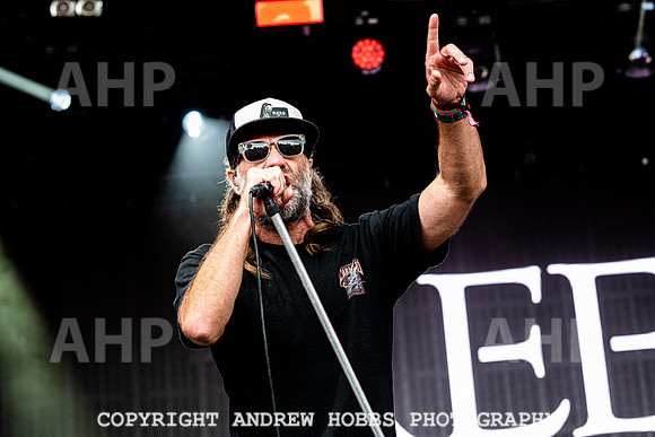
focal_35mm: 100
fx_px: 1820
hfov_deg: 20.4
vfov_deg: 13.7
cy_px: 218
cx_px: 328
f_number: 5.6
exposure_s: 1/500
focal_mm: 100
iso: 2200
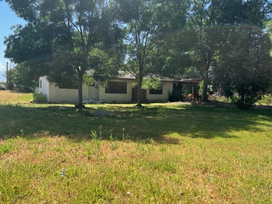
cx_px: 136
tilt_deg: -3.9
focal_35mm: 26
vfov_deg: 53.1
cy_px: 102
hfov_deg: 67.3
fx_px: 204
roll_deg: -0.9
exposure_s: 1/1377
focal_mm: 5.7
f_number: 1.5
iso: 50
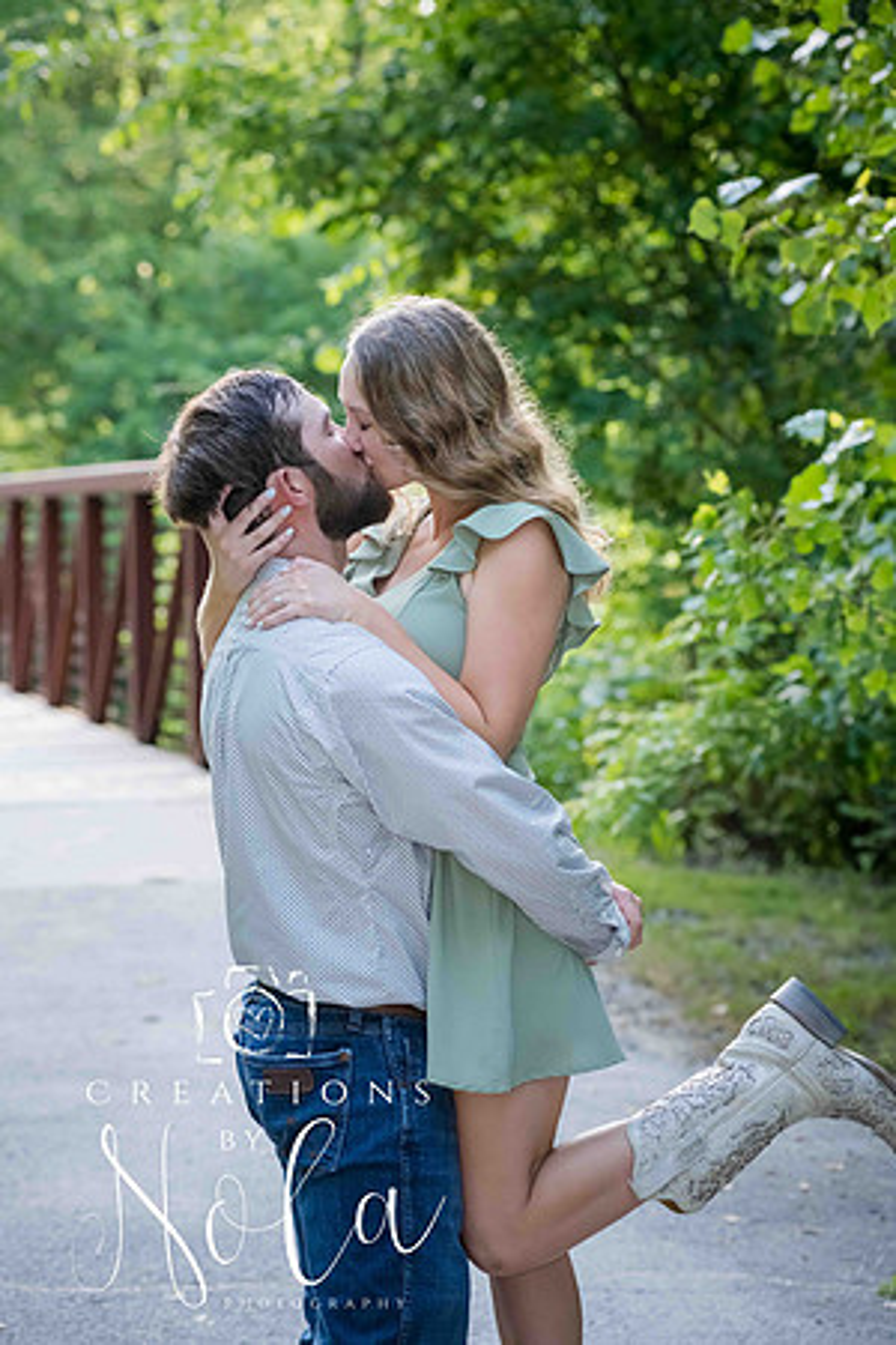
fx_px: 3733
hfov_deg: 13.7
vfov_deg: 20.4
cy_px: 672
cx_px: 448
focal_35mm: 100
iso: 1600
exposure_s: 1/200
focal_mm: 100
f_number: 5.6
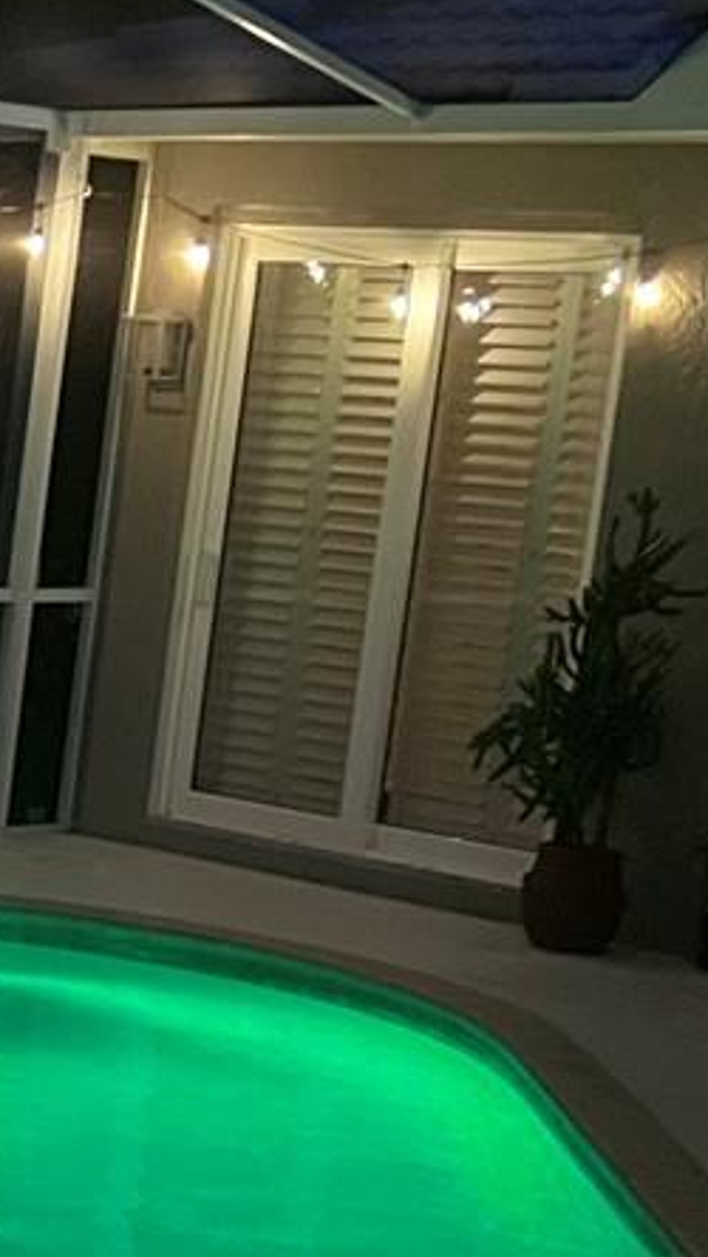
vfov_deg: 20.8
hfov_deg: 10.4
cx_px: -926
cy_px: 940
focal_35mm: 102
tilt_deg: -12.3
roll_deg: -3.9
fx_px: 3402
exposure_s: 1/30
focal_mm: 5.7
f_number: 1.5
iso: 640
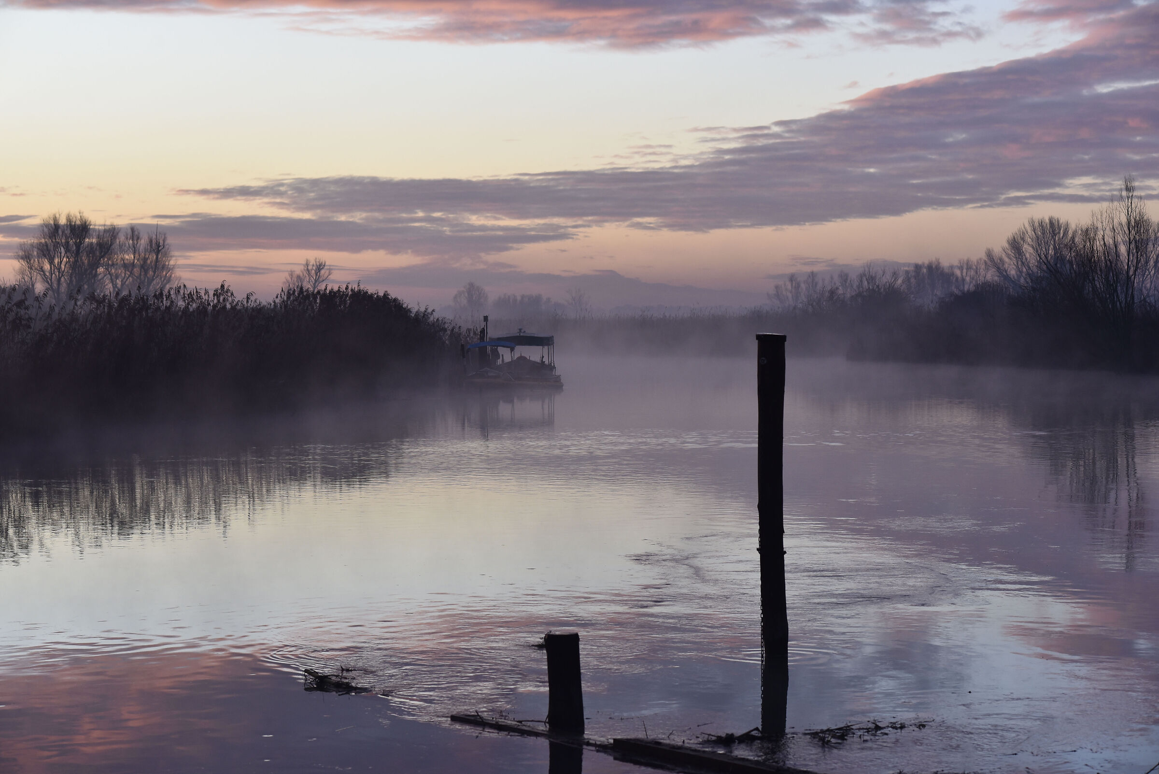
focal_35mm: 85
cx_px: 580
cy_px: 387
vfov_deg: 16.1
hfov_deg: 23.9
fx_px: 2737
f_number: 7.1
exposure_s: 1/250
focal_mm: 85
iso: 1000
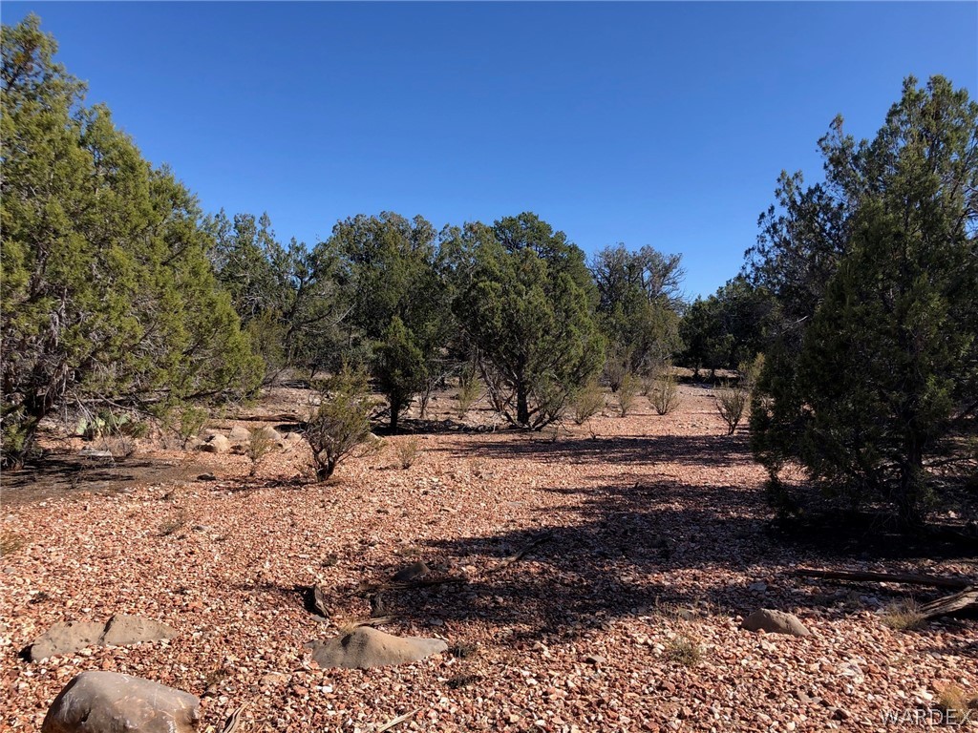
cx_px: 489
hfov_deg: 63.4
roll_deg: -3.5
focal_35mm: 28
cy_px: 366
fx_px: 791
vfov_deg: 49.7
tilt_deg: -0.5
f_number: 1.8
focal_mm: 3.99
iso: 20
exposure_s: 1/1297
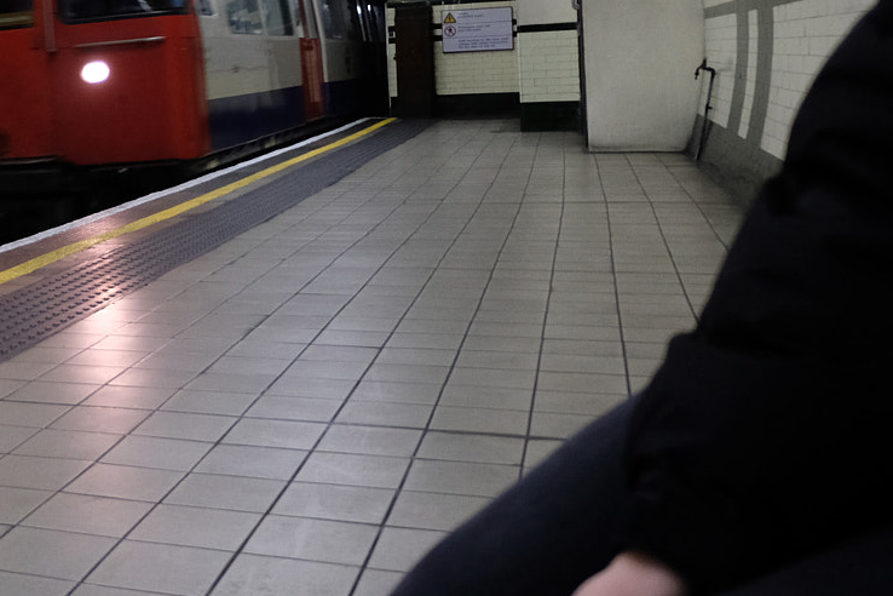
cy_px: 113
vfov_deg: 25.5
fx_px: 1290
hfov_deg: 34.2
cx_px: -31
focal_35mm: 52
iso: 1600
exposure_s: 1/60
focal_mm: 16
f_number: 3.5
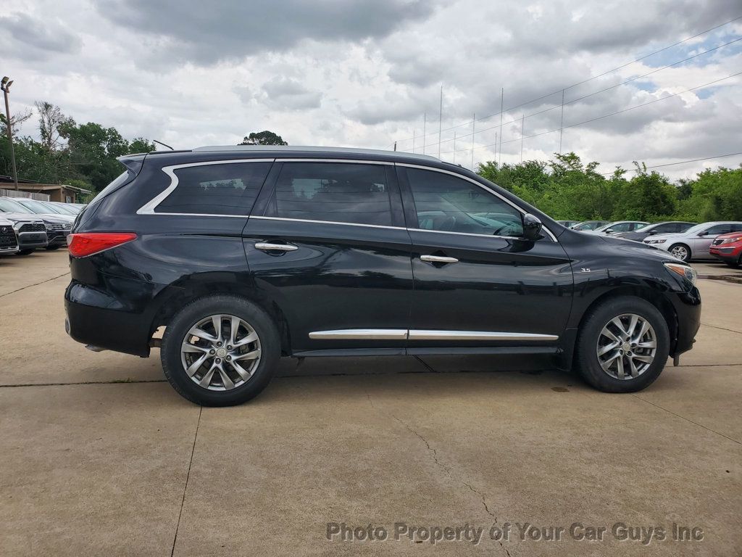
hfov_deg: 67.3
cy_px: 278
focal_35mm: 26
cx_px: 371
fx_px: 557
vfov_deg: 53.1
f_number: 2.4
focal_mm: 4.3
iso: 50
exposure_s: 1/1093
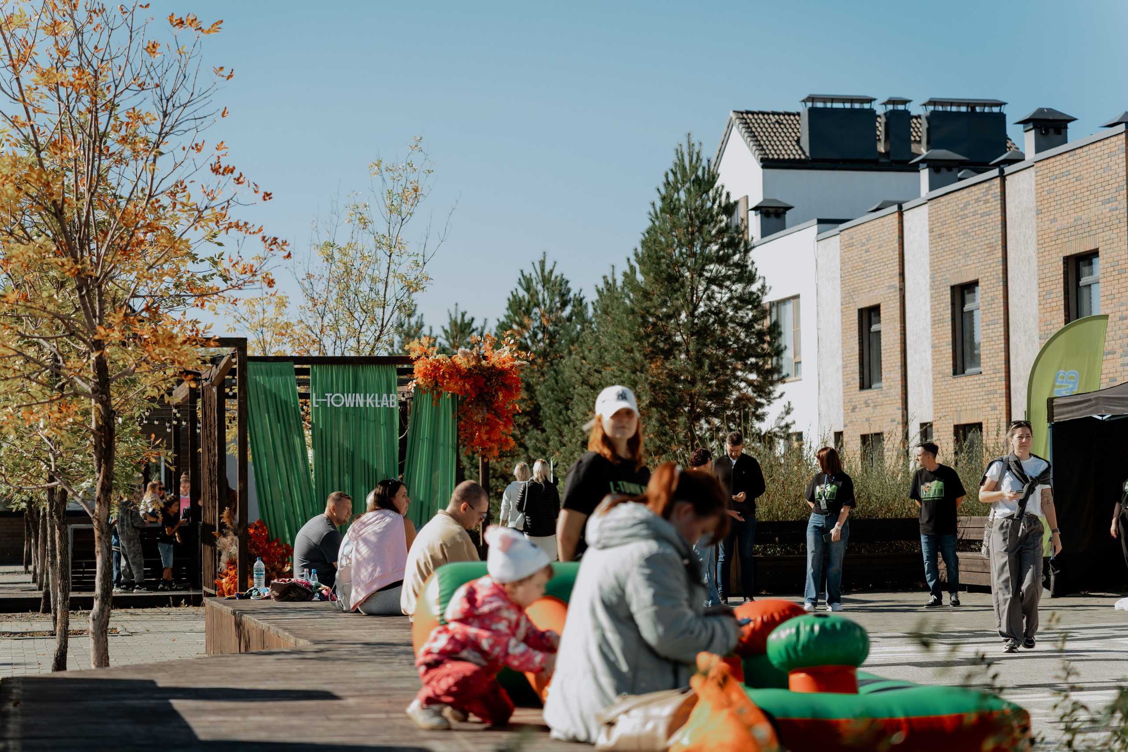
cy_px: 376
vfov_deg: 18.2
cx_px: 564
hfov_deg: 27.0
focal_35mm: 75
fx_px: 2350
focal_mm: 75
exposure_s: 1/800
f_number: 2.8
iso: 200
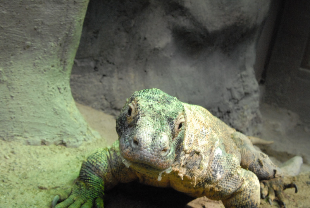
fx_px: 362
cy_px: 104
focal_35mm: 42
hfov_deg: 46.3
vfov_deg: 32.0
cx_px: 155
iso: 1600
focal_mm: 28
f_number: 7.1
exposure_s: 1/160
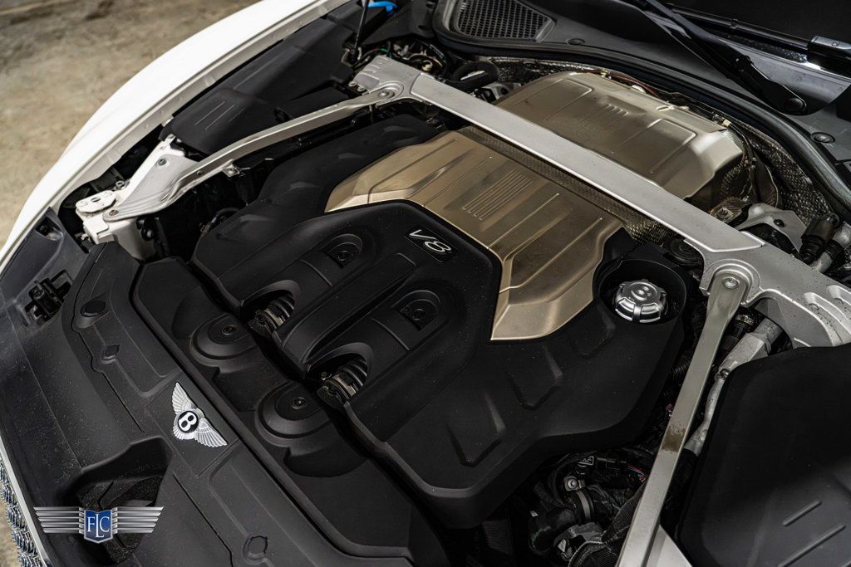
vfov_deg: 41.1
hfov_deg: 58.7
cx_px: 426
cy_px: 284
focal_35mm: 32
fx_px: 756
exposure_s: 1/125
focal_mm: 32
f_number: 4
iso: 1250
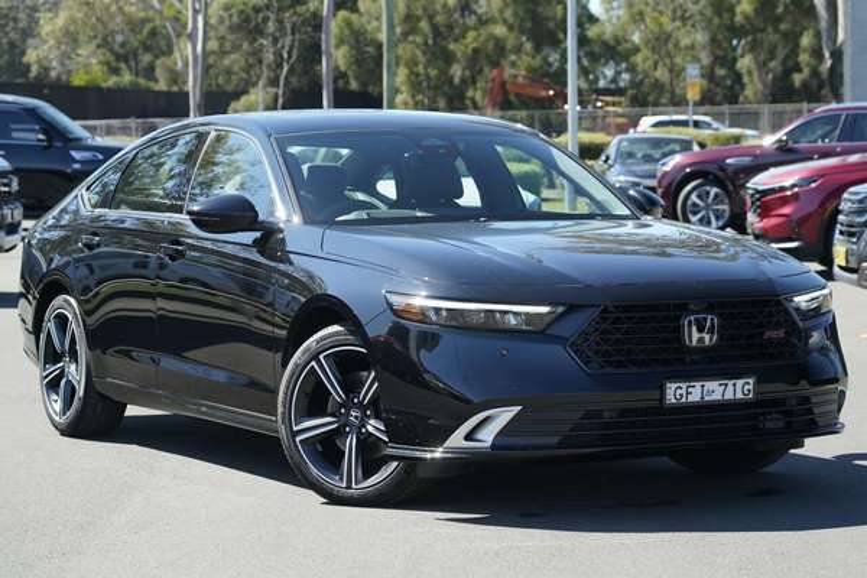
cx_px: 434
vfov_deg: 15.0
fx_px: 2191
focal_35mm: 91
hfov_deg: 22.4
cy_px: 289
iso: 1000
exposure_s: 1/1000
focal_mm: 91
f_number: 5.6
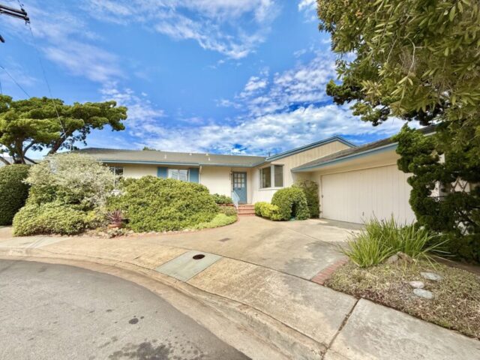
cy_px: 180
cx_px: 240
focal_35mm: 14
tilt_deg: +5.9
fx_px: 194
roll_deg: -0.5
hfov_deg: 102.1
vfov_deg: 85.7
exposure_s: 1/2841
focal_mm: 2.22
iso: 50
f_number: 2.2
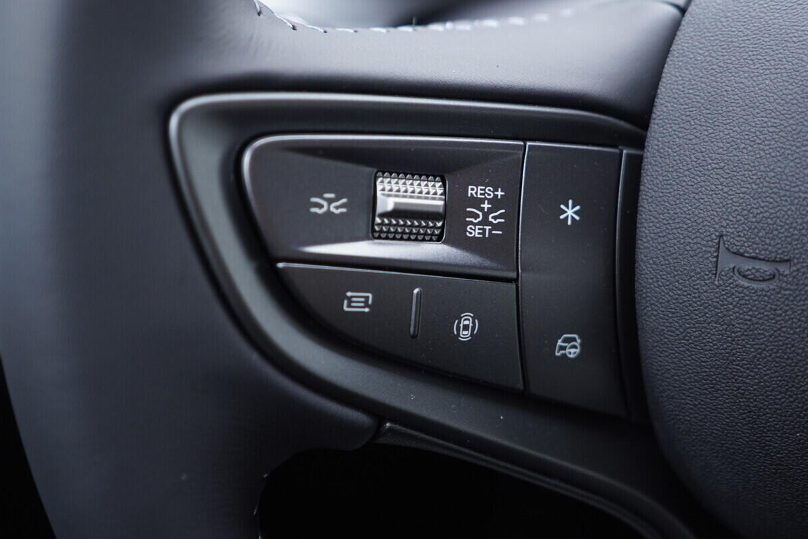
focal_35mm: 43
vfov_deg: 31.2
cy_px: 235
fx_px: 965
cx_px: 405
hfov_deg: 45.4
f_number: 2.8
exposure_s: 1/40
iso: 320
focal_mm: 24
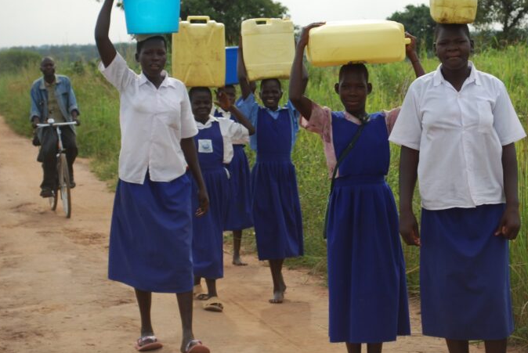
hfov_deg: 17.9
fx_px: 1674
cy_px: 129
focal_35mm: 114
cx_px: 339
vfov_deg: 12.0
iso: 100
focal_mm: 50
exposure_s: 1/200
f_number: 5.6
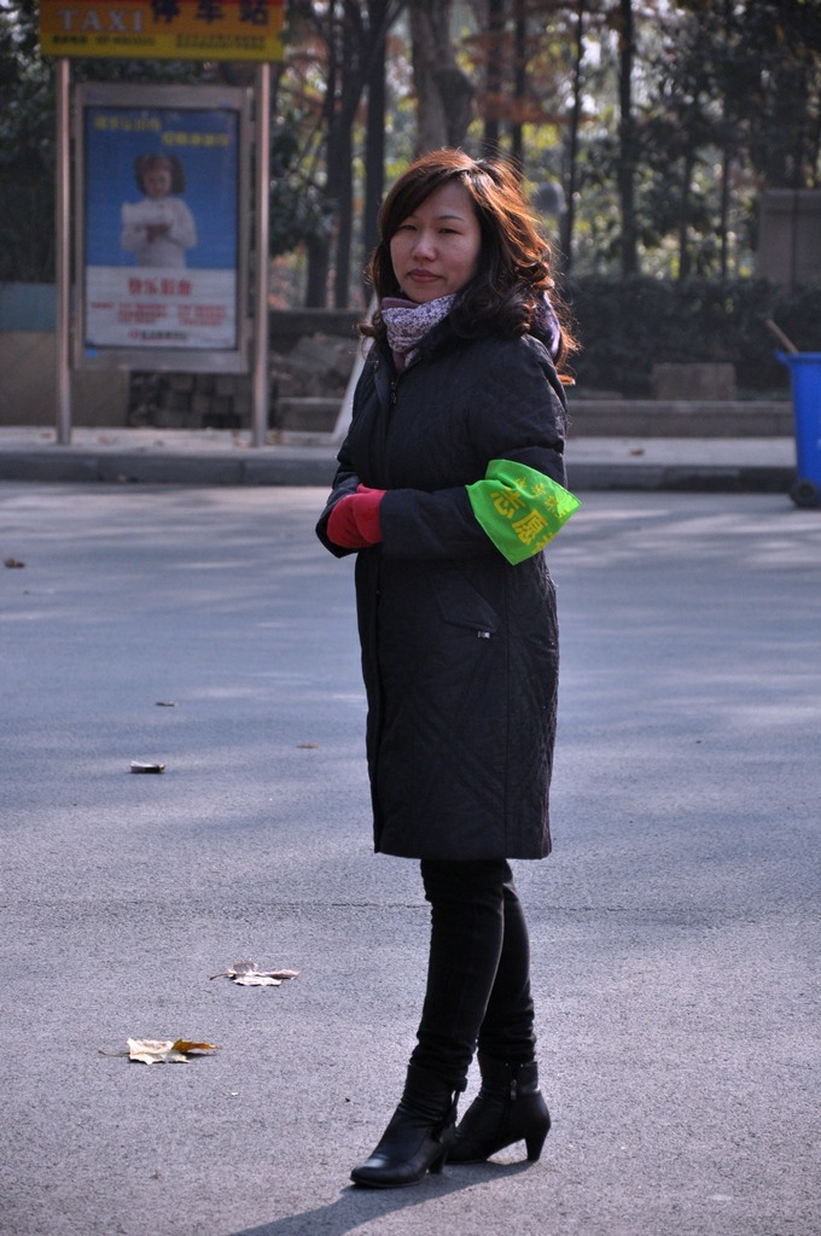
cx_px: 410
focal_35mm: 158
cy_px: 618
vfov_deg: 13.1
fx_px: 5402
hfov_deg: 8.7
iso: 720
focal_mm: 105
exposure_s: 1/1600
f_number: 5.6
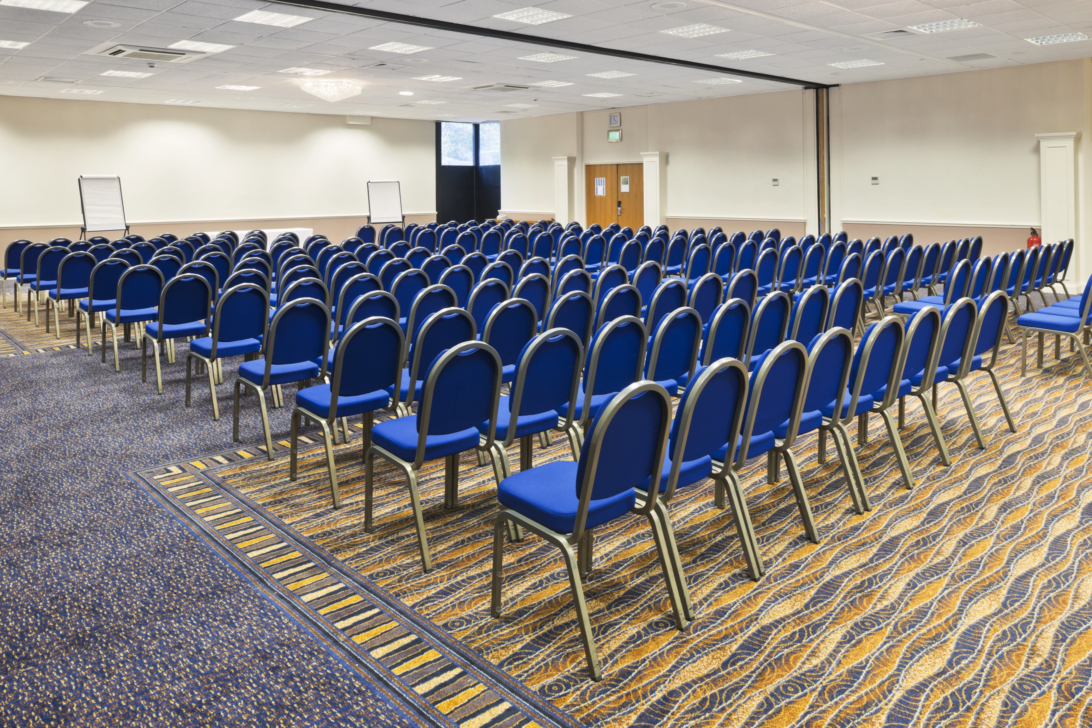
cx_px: 546
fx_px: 728
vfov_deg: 53.1
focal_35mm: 24
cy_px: 364
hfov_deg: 73.7
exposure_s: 6
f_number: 11
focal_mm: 24
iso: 100
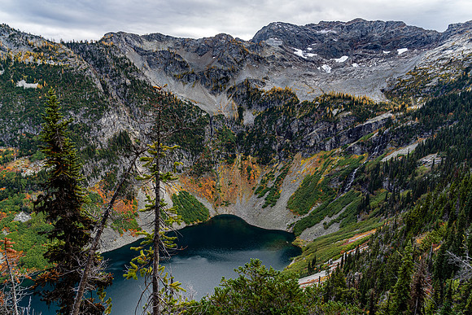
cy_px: 158
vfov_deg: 53.2
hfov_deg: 73.7
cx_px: 236
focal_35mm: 24
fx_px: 315
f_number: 5.6
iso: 100
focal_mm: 24
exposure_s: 1/100
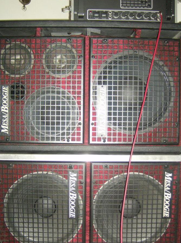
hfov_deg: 35.0
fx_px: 287
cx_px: 86
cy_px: 135
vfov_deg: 45.8
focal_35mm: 41
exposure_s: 1/60
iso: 200
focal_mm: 6
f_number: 2.8
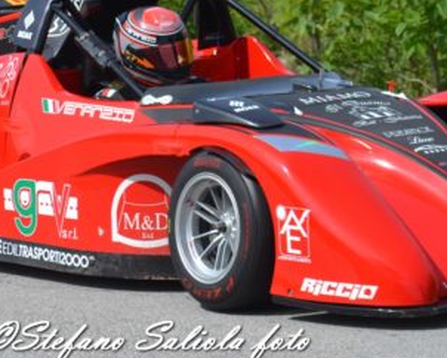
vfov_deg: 5.8
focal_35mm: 266
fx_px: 3521
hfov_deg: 7.3
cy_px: 22
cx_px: 188
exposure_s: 1/2000
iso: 400
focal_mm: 82
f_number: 7.1
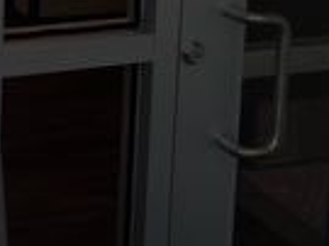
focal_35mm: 110
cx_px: 102
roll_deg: -1.6
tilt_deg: -9.9
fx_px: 1045
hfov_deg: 17.8
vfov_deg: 13.0
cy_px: -79
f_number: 1.78
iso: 64
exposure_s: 1/1013
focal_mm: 6.76
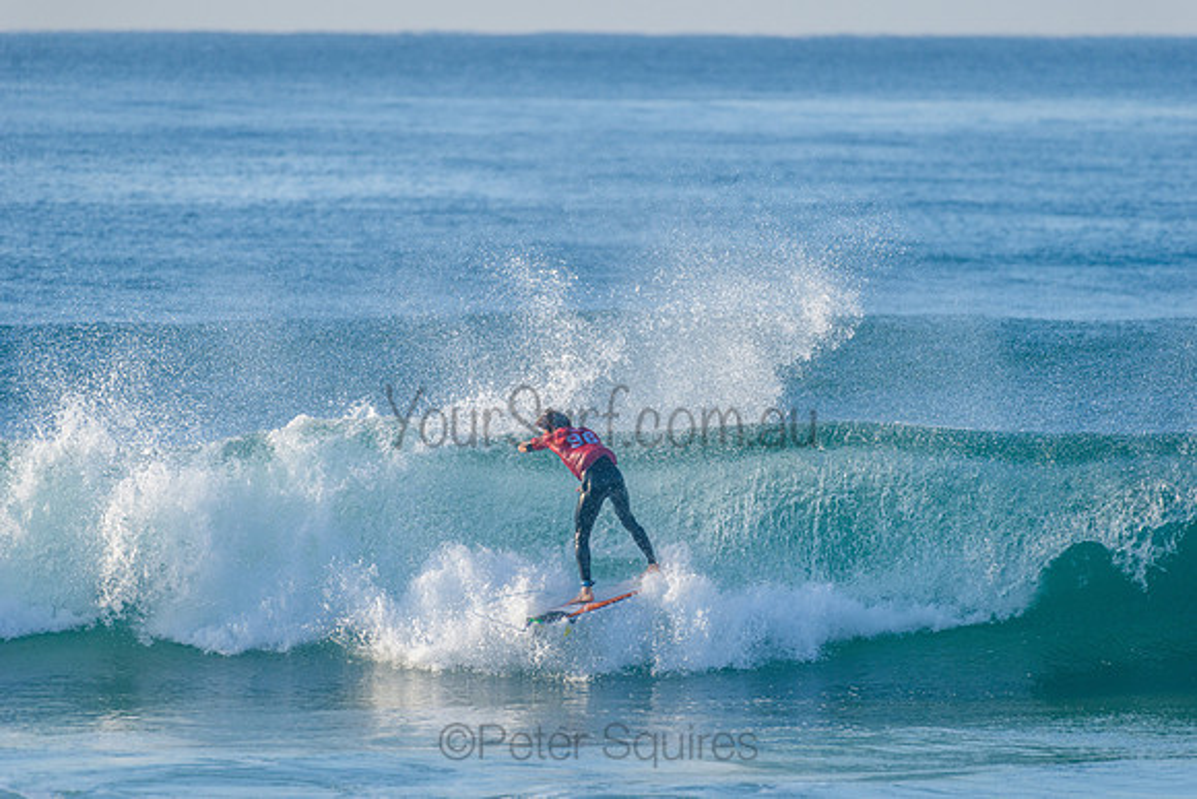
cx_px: 598
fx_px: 16635
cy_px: 400
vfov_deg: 2.8
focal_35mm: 500
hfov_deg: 4.1
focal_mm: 500
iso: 500
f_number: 5.6
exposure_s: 1/2000
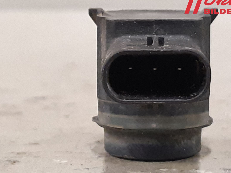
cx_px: 124
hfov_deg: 53.9
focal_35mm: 34
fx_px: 227
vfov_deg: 41.7
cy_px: 102
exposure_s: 1/50
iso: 250
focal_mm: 3.93
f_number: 1.7
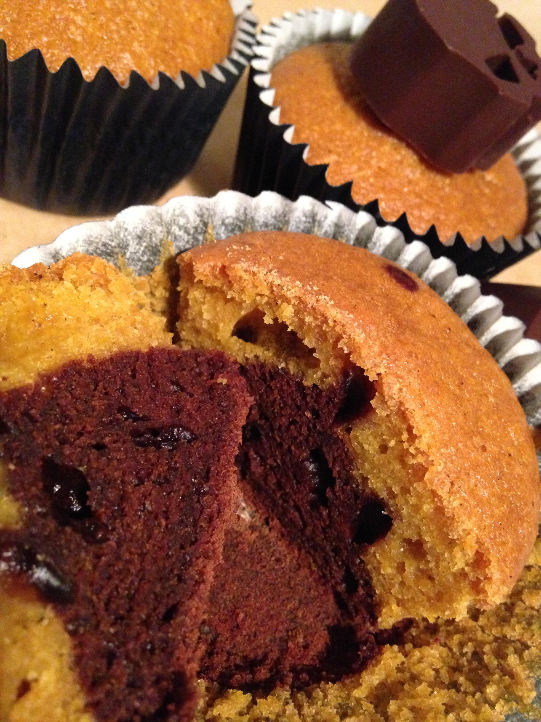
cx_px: 270
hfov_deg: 42.9
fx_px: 688
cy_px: 361
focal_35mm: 33
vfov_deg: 55.4
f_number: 2.4
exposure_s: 1/15
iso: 800
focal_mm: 4.12
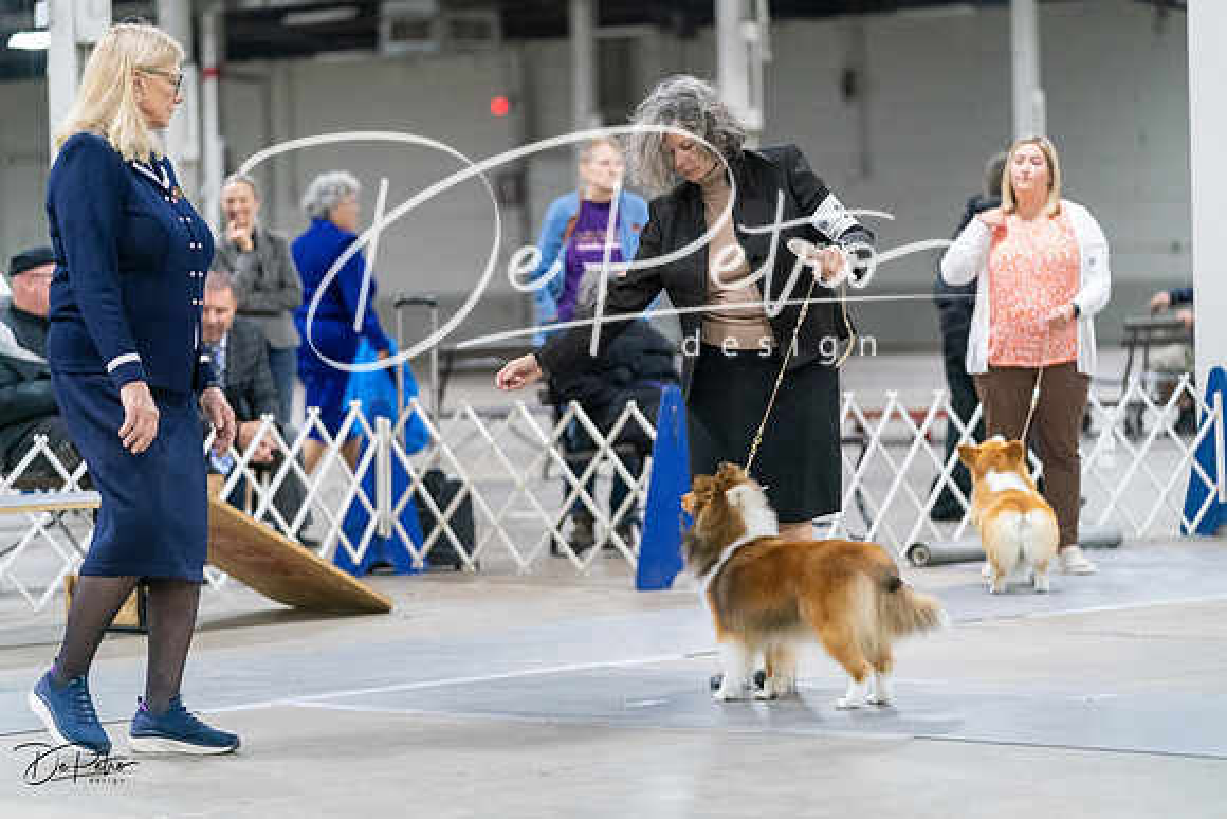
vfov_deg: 10.9
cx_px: 614
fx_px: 4295
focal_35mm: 126
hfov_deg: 16.3
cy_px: 410
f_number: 2.8
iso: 6400
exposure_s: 1/200
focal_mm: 126
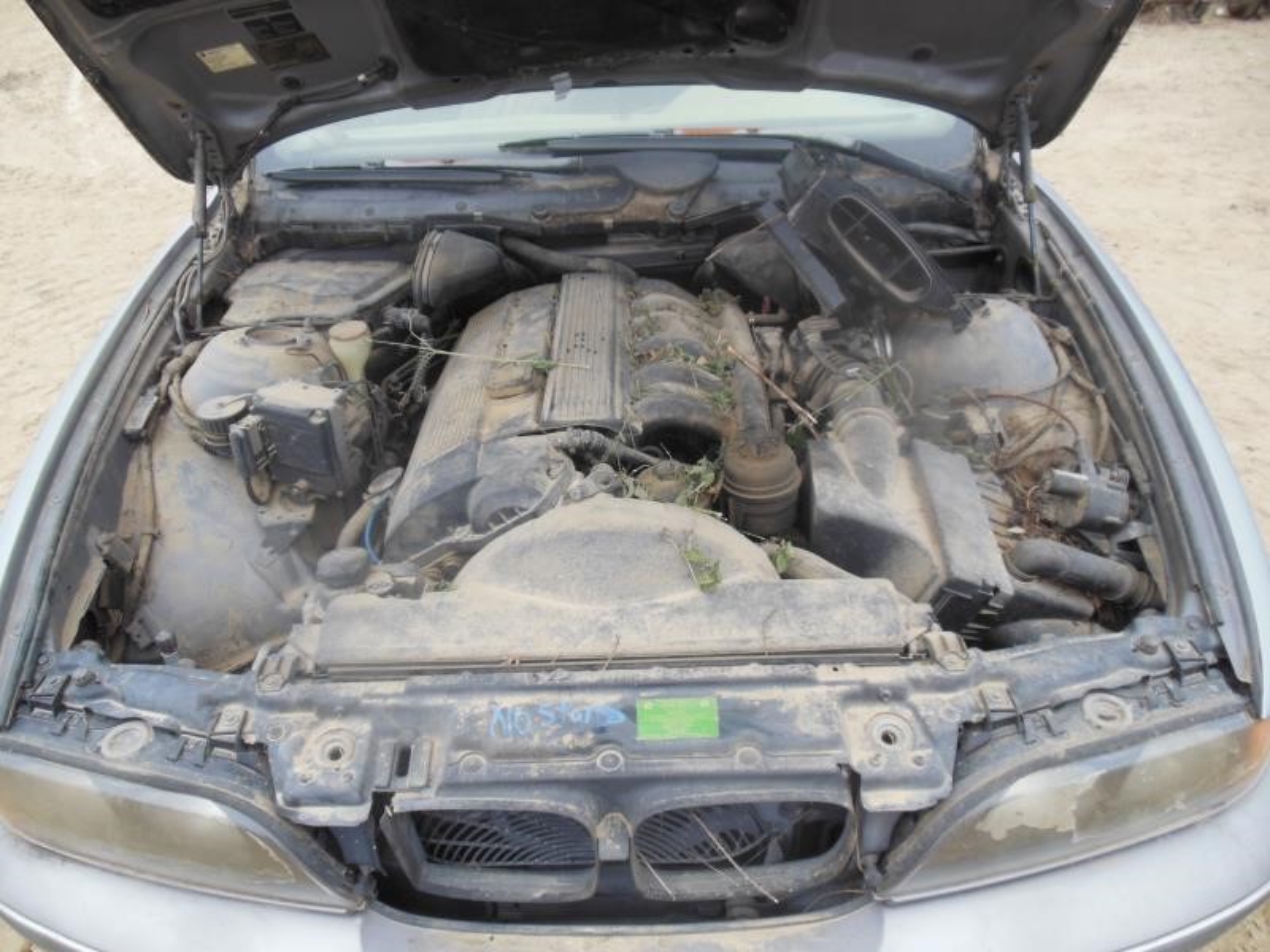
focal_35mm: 25
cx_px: 635
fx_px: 917
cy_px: 476
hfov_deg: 69.4
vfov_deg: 54.9
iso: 125
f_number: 3.2
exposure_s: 1/100
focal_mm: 4.5
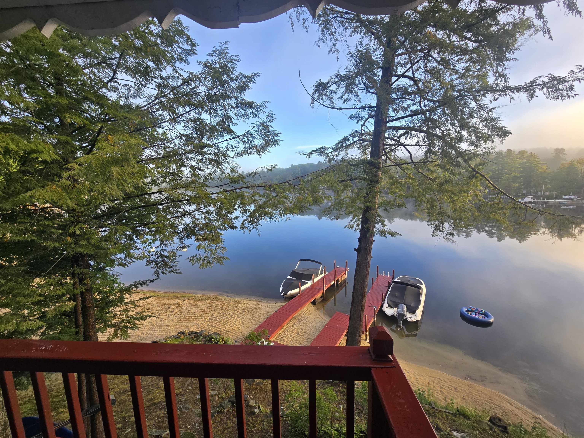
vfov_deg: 89.9
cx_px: 292
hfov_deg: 106.2
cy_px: 219
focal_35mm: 13
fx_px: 219
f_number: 2.2
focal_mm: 2.2
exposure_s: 1/404
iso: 50
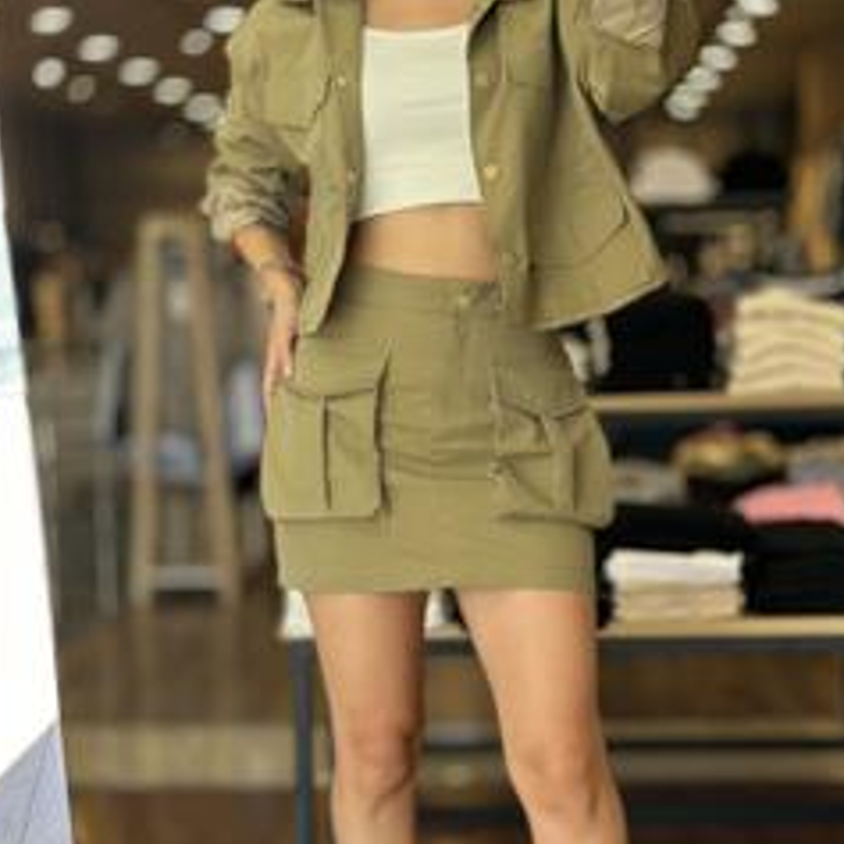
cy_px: 447
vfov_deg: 23.4
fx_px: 2041
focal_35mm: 74
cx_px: 442
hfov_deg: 23.4
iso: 80
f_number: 1.78
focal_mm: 6.86
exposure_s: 1/266
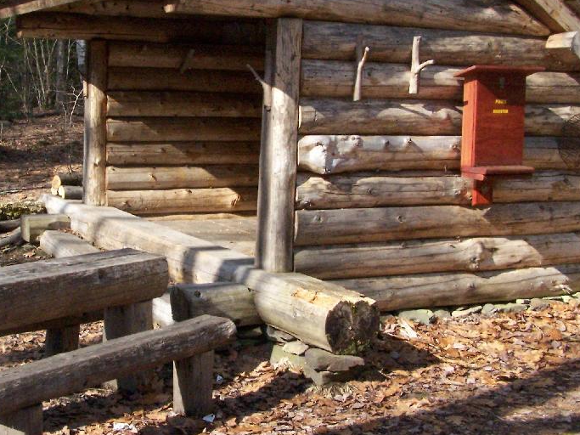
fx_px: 955
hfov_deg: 33.5
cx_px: 195
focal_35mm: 57
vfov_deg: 25.6
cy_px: 181
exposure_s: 1/800
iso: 400
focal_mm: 6.3
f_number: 5.6
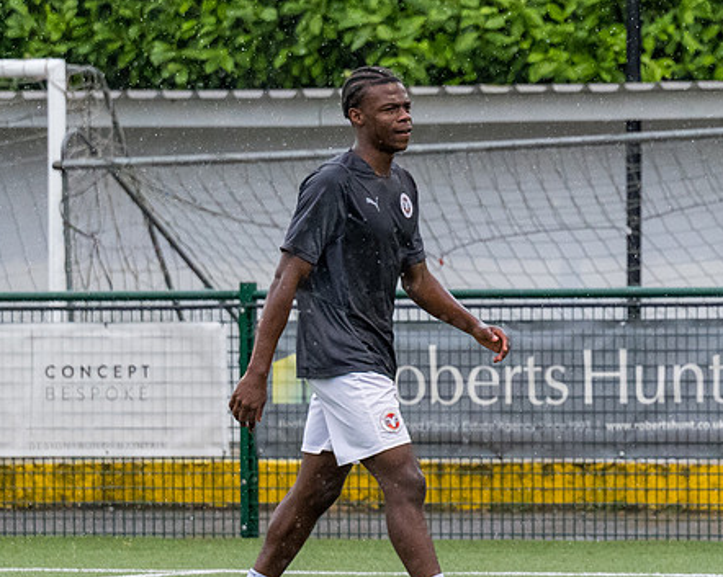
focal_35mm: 408
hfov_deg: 4.7
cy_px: 441
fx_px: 8725
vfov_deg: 3.8
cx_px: 678
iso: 2000
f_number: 2.8
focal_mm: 125
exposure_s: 1/1600
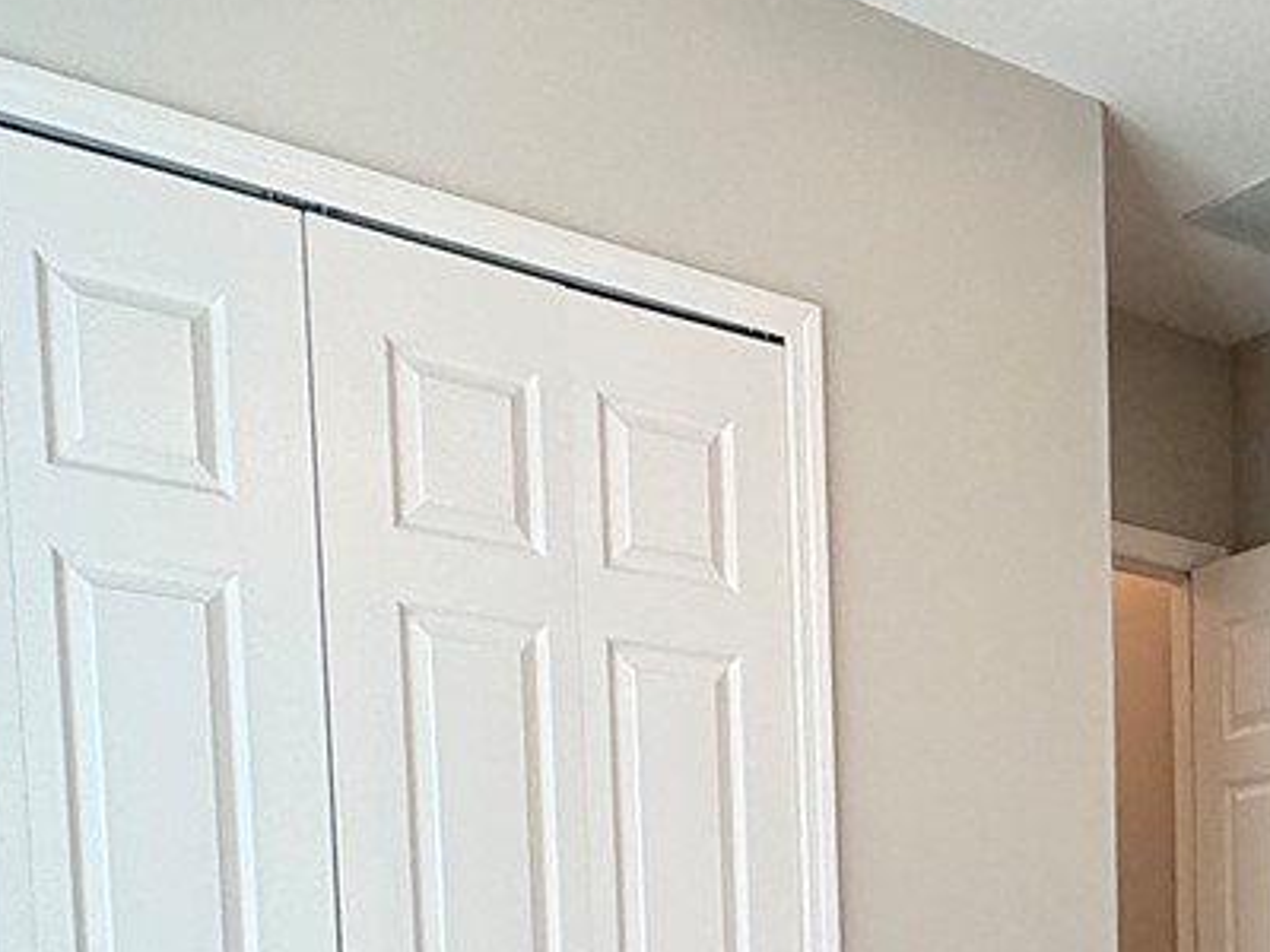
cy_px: 1295
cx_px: 1229
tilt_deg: -4.7
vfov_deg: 22.8
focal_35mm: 56
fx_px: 2055
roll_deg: +0.8
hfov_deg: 32.0
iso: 320
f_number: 2.2
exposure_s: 1/60
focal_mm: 2.22
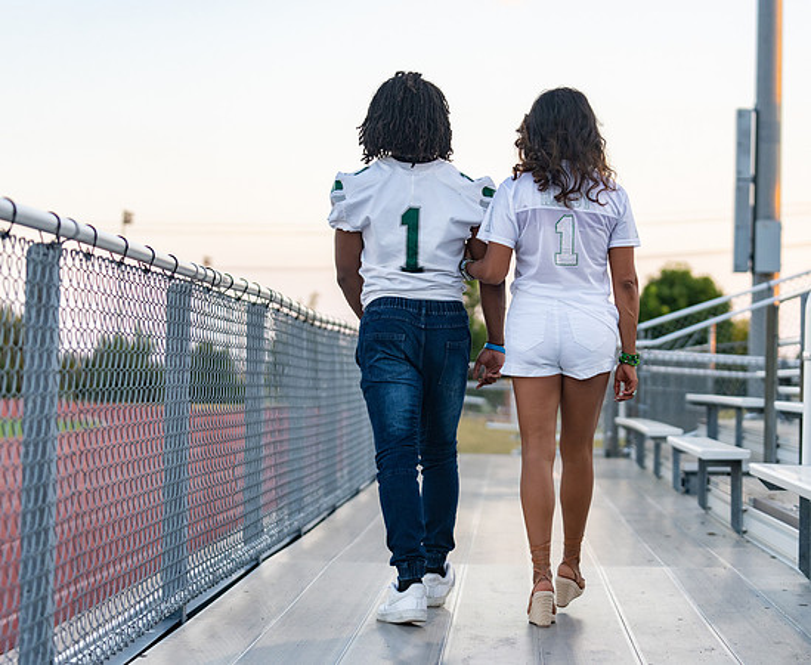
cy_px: 332
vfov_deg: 19.1
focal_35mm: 82
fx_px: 1976
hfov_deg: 23.1
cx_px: 499
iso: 1250
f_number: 2.8
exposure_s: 1/1000
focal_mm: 70
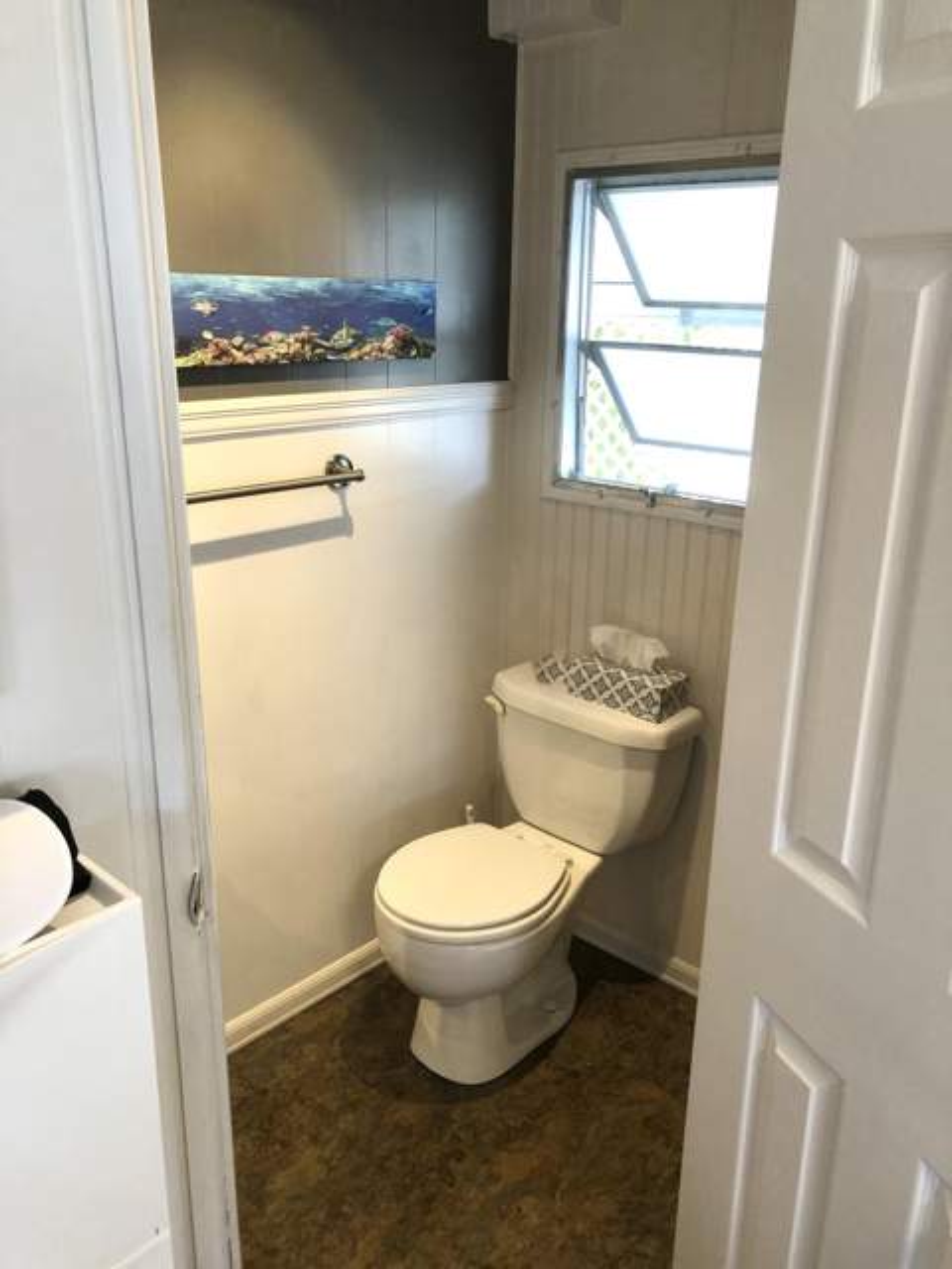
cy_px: 634
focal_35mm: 28
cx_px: 476
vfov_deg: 63.4
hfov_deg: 49.7
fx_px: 1027
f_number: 1.8
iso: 40
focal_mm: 3.99
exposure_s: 1/30
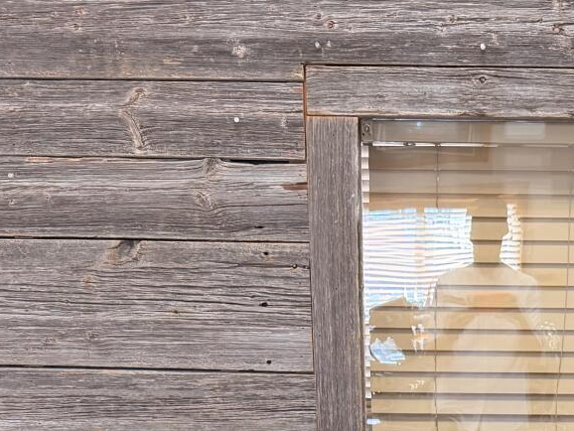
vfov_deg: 15.8
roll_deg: -0.3
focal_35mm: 83
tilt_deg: -16.4
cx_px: 489
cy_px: 711
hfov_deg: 23.1
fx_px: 1377
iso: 125
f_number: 1.78
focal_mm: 6.76
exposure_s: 1/60
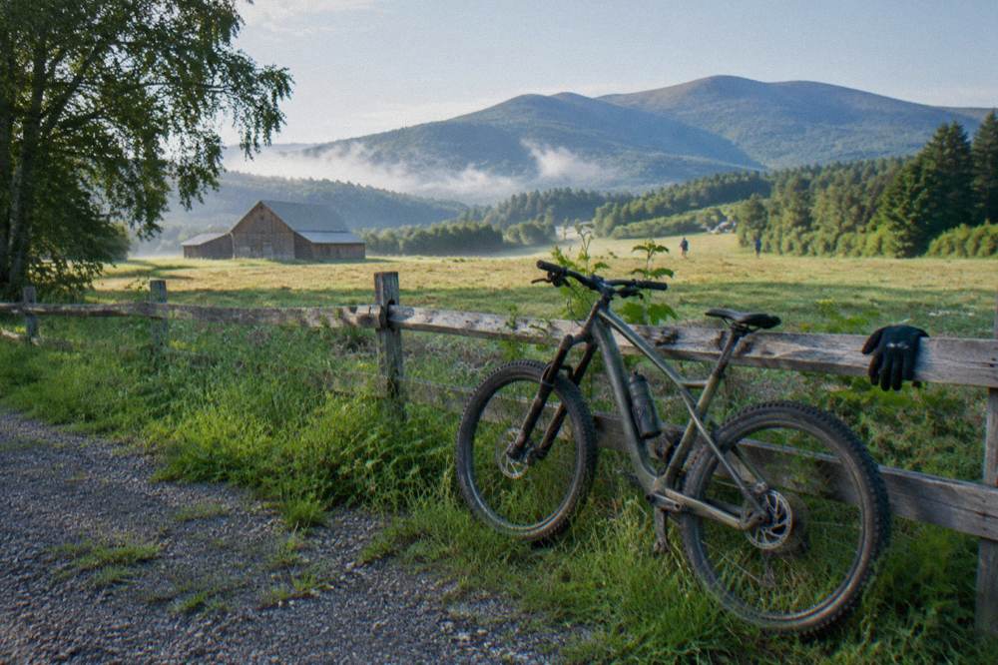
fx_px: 1358
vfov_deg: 27.5
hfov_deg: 40.4
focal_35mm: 49
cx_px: 499
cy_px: 332
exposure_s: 1/320
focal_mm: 49
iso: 320
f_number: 6.3
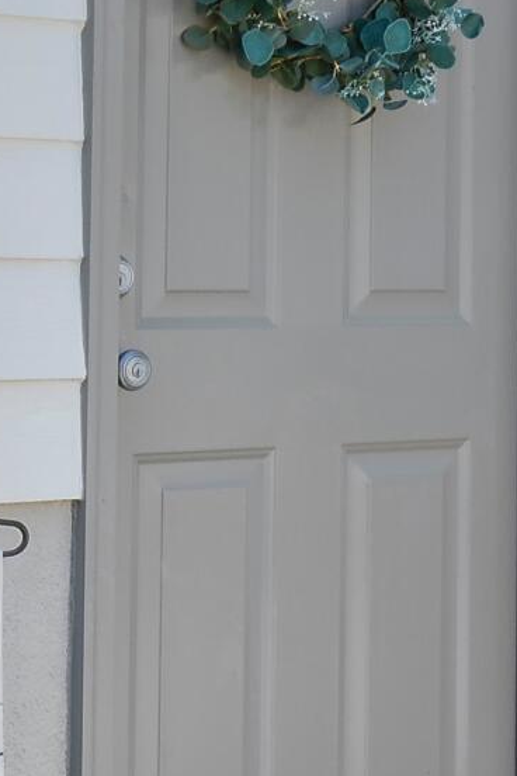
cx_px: 1391
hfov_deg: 7.6
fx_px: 3511
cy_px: 499
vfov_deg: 12.6
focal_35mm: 163
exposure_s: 1/100
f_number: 5.6
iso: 100
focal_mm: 20
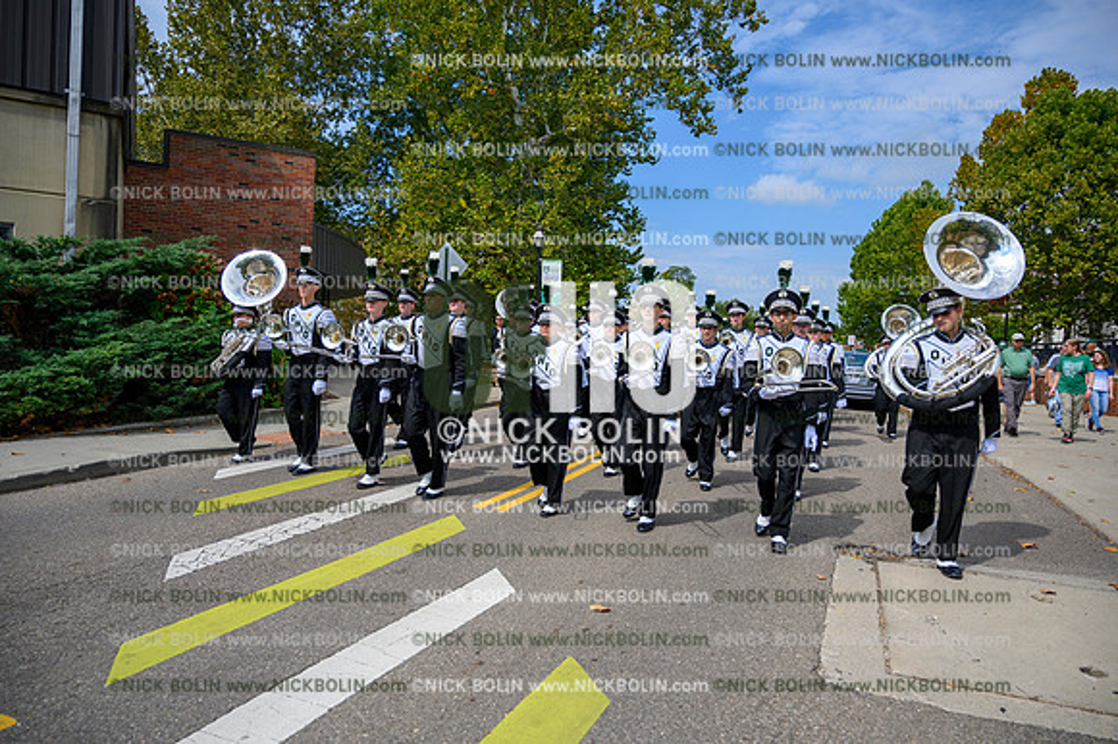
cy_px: 372
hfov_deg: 73.8
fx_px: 745
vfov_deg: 53.1
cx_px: 559
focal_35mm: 24
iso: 100
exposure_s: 1/1250
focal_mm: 24
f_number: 4
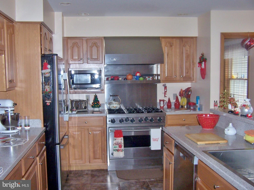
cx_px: 127
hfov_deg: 49.0
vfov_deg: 37.7
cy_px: 95
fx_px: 279
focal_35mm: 38
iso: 140
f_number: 2.8
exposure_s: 1/60
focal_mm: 6.3
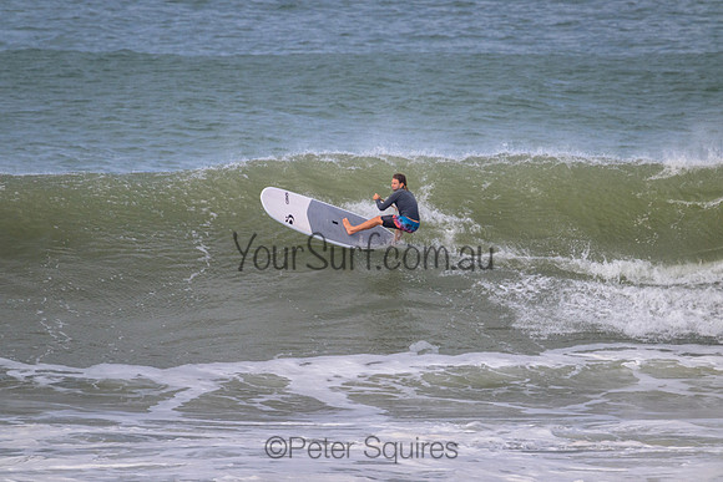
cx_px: 362
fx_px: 16070
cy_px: 241
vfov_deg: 1.7
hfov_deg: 2.6
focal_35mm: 800
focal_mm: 800
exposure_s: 1/2000
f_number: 11
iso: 1250
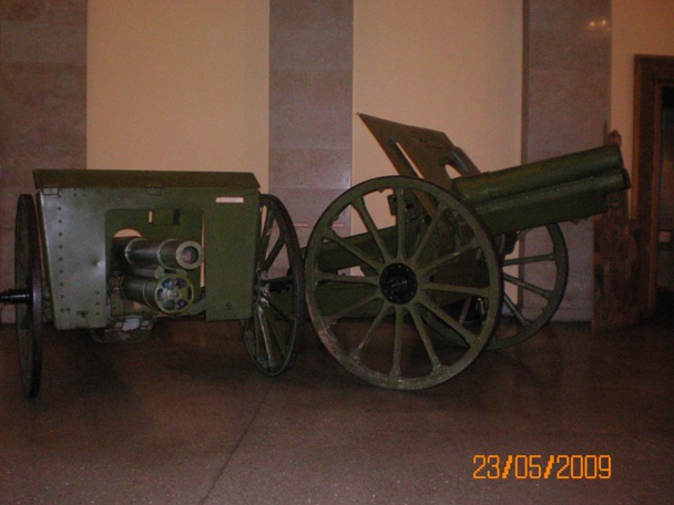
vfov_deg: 36.0
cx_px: 324
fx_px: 779
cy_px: 262
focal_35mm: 40
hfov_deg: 46.8
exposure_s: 1/60
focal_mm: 6.3
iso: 400
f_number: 3.1
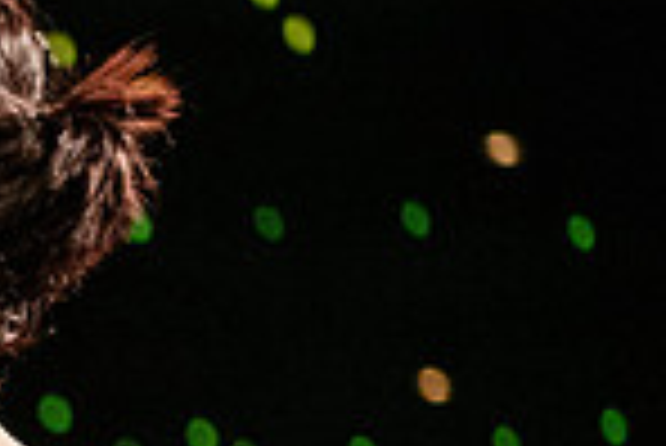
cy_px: 813
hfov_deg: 7.3
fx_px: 5092
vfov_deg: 4.9
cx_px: -580
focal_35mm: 275
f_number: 2.8
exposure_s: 1/1250
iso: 1600
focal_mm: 70
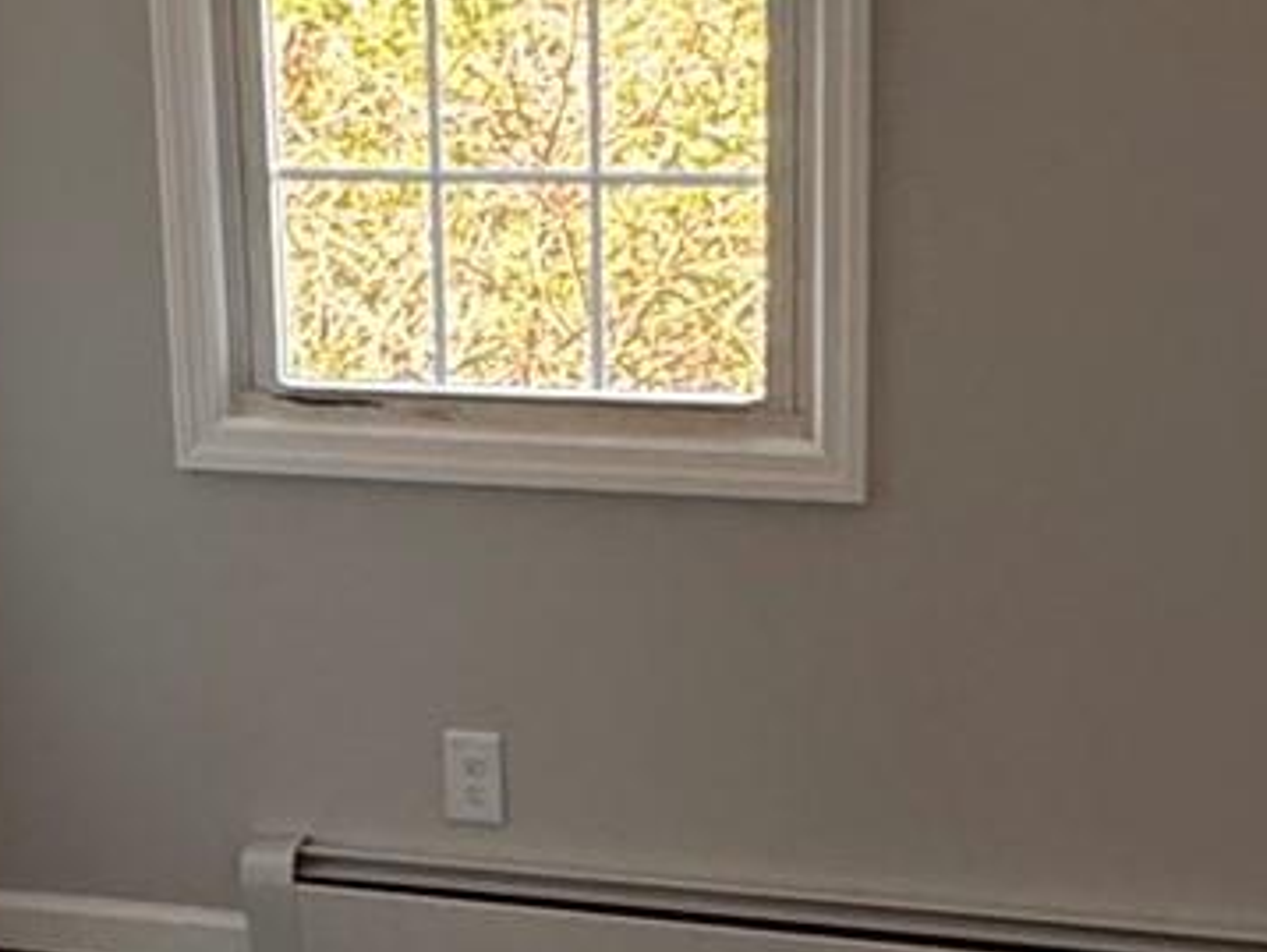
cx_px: 513
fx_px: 2930
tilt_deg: -17.7
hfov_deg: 24.4
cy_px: 733
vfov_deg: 18.3
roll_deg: +0.9
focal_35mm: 80
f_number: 2.2
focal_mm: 2.22
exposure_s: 1/90
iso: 320
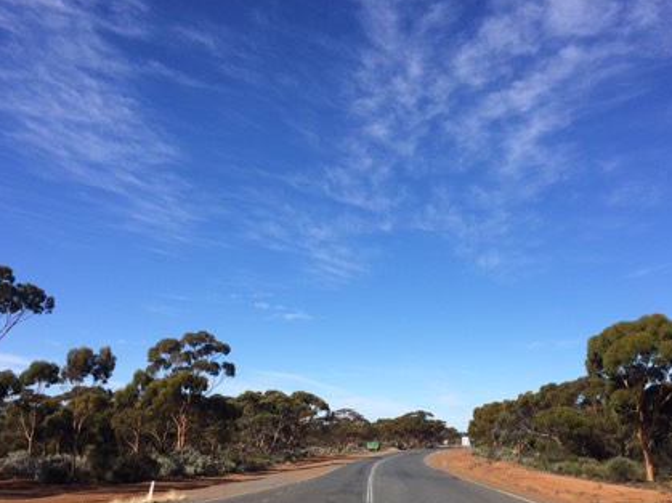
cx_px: 353
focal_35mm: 36
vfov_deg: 39.5
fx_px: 699
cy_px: 293
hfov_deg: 51.3
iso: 32
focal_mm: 4.15
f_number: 2.2
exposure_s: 1/2415
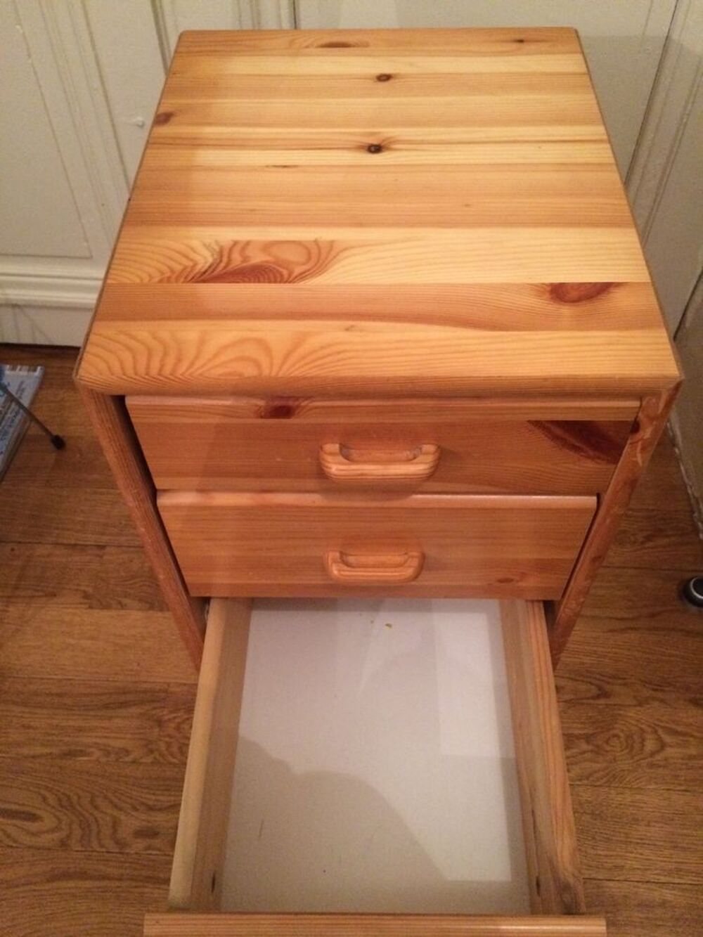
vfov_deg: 61.7
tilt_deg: -52.9
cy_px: 468
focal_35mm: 29
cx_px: 352
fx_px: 785
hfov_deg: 48.2
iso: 400
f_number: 2.2
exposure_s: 1/17
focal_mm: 4.15
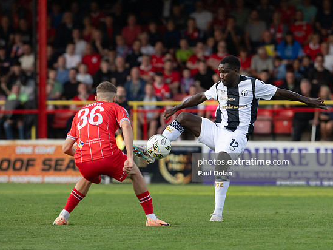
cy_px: 121
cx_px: 209
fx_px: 3801
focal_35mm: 395
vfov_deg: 3.8
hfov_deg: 5.0
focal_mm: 300
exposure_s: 1/1250
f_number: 4.5
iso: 800
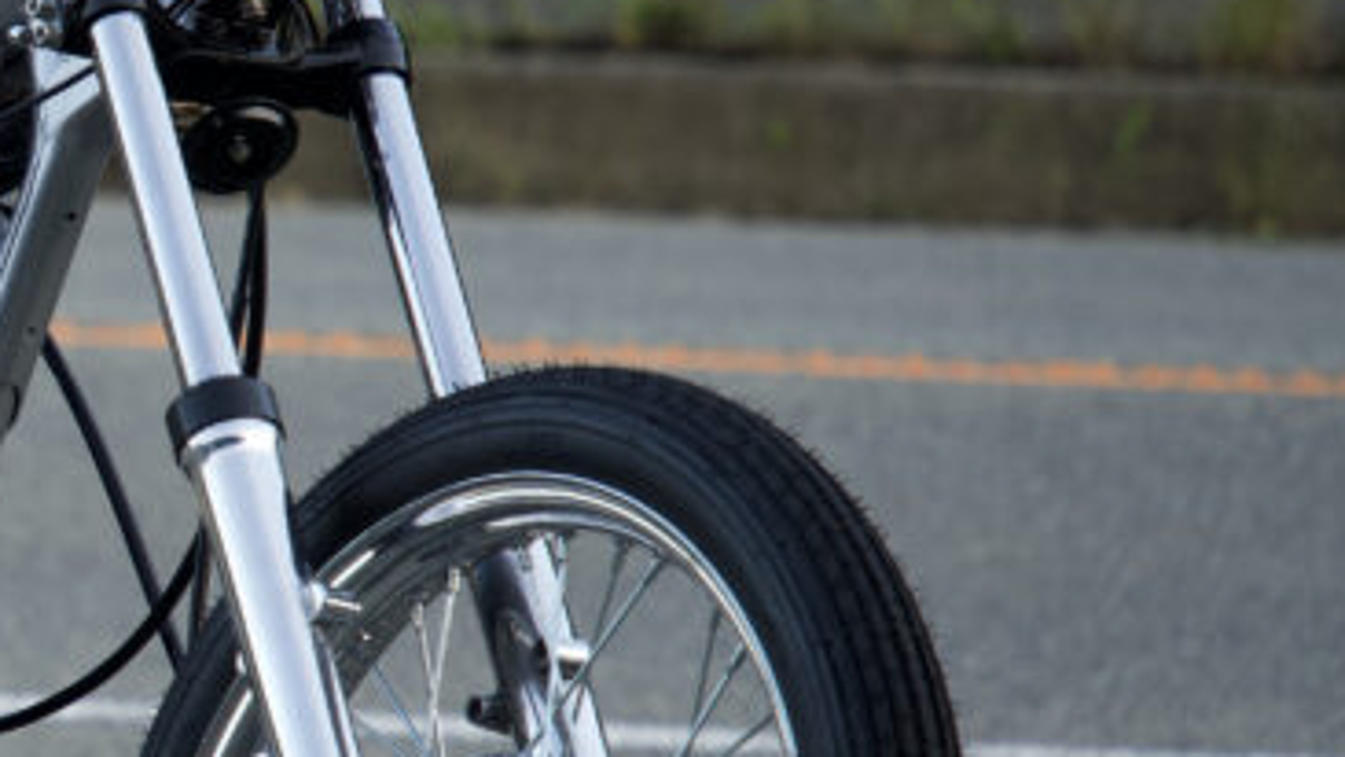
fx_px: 15694
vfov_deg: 2.8
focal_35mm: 440
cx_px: -518
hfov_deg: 4.9
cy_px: 435
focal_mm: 150
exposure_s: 1/160
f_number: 5.6
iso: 320
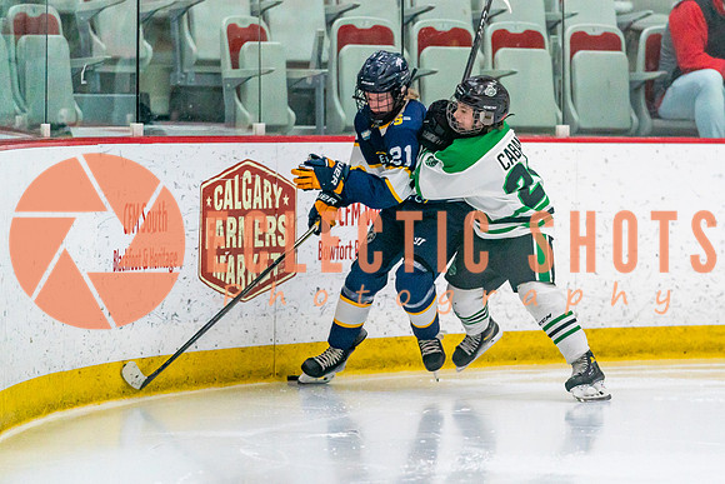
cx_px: 450
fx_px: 5140
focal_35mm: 255
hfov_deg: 8.1
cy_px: 300
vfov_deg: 5.4
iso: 4000
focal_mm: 189
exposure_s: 1/1600
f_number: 2.8
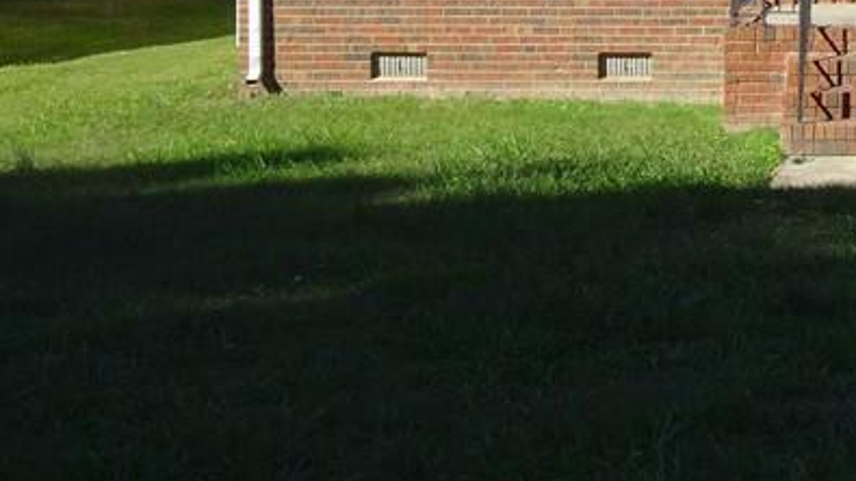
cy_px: -65
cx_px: 1075
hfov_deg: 23.3
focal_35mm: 82
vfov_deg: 14.4
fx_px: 1861
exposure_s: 1/640
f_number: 3.5
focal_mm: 4.92
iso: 80
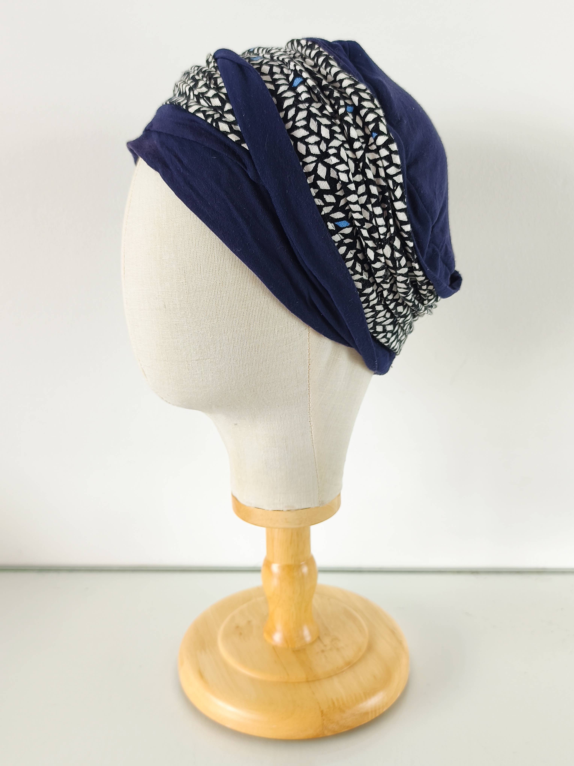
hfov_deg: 44.2
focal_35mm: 32
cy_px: 383
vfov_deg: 56.8
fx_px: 707
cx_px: 287
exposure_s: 1/40
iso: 50
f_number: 1.65
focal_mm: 6.14
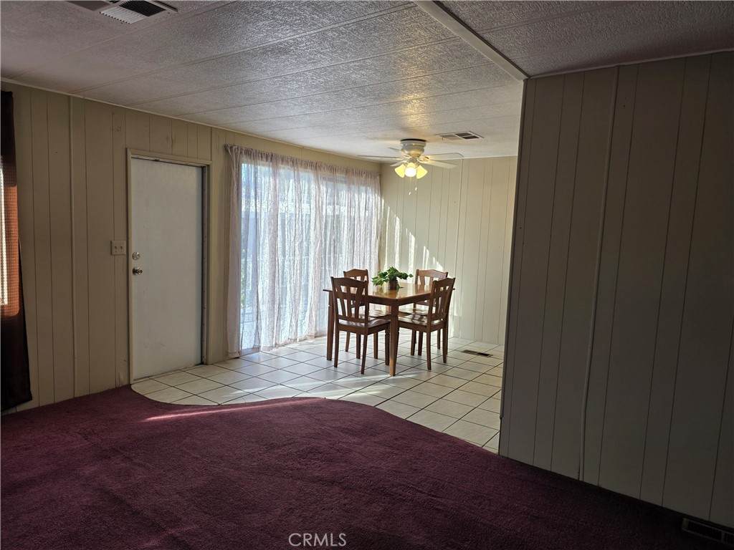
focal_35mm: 23
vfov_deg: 58.9
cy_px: 275
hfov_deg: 73.9
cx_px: 367
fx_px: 488
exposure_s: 1/120
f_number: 1.7
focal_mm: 6.3
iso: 40
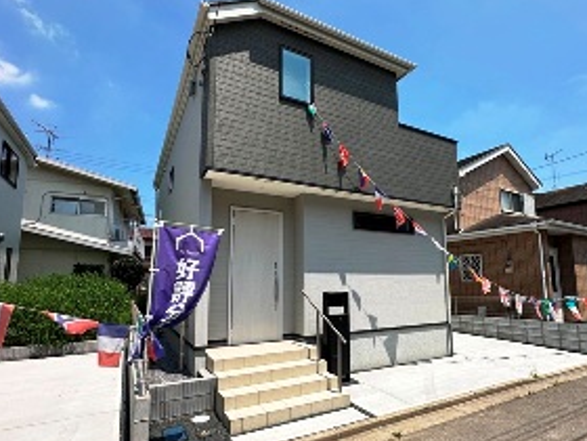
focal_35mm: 20
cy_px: 244
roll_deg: +0.8
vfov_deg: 65.8
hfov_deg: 81.4
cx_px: 327
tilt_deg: +7.8
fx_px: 339
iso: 40
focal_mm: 2.22
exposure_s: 1/2092
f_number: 2.2
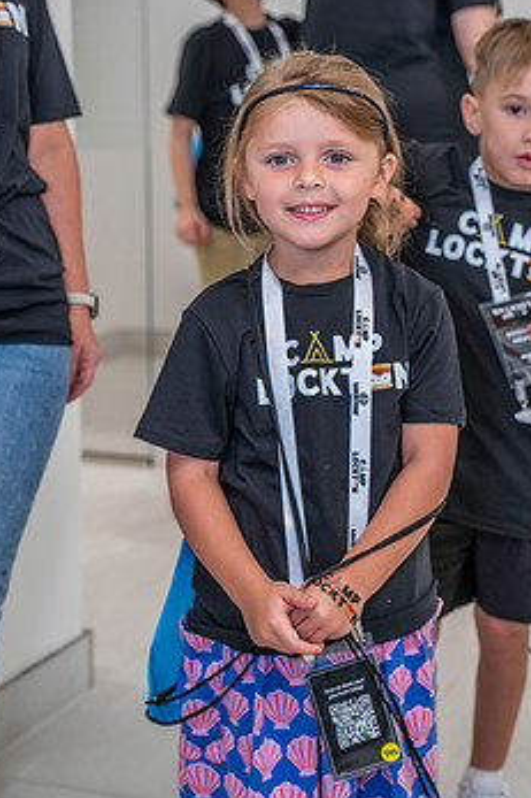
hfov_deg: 19.4
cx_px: 331
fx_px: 1550
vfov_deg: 28.7
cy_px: 285
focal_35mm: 70
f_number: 4
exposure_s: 1/160
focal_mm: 54
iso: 1000
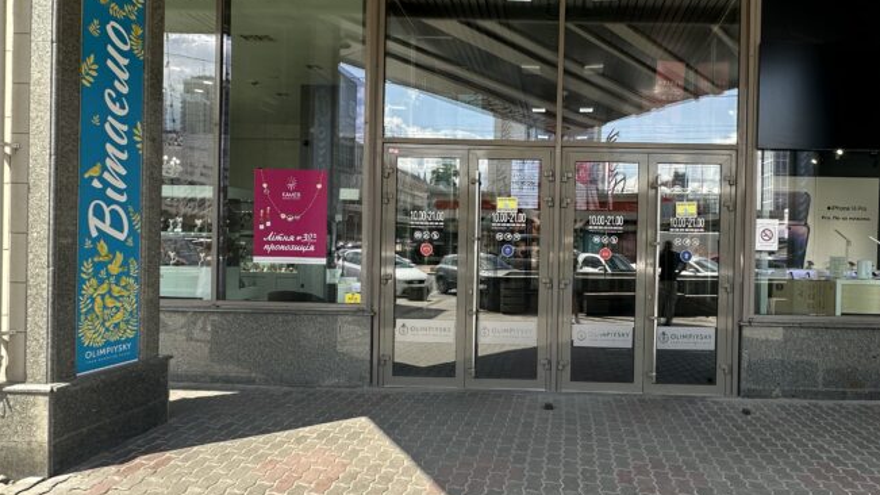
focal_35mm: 24
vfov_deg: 47.7
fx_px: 560
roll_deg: -1.4
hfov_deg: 74.9
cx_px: 554
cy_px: 252
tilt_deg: -0.4
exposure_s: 1/282
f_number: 2.2
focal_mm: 2.22
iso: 40
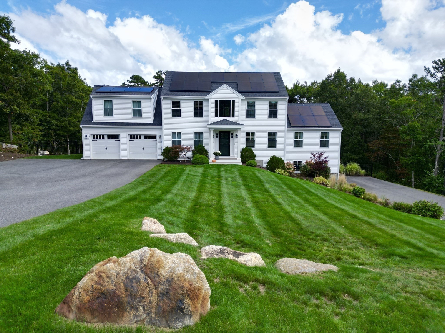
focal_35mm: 24
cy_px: 166
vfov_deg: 56.8
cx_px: 222
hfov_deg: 71.6
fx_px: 309
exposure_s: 1/2000
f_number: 1.7
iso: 110
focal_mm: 6.72
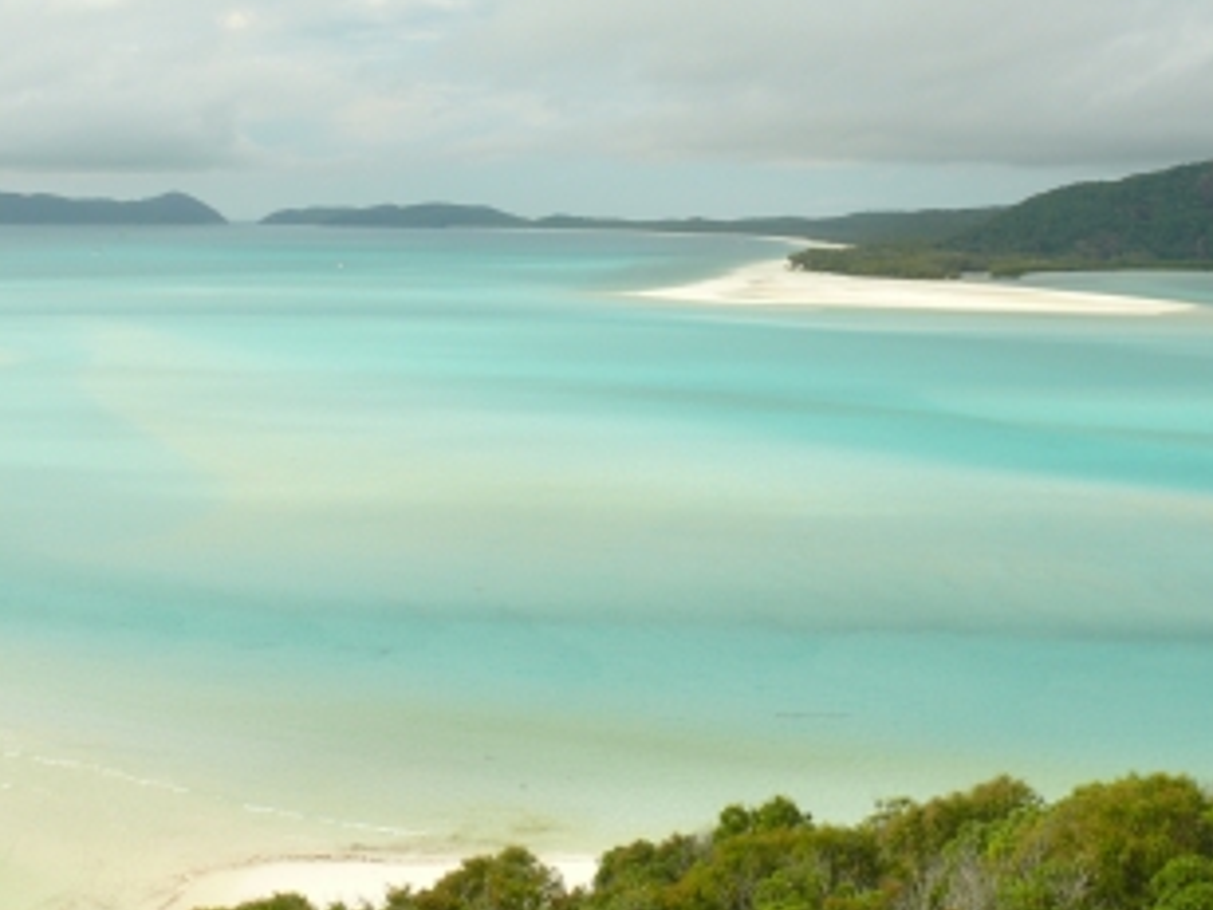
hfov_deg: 37.9
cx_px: 453
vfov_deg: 28.9
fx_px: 1752
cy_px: 288
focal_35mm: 50
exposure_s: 1/400
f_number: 5.6
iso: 100
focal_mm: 7.4
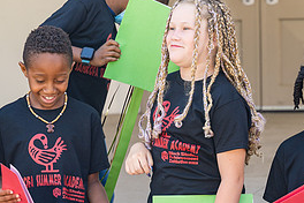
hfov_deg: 12.5
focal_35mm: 165
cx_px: 158
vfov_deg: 8.3
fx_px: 1393
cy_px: 133
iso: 200
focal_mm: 75
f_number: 4
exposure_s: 1/250
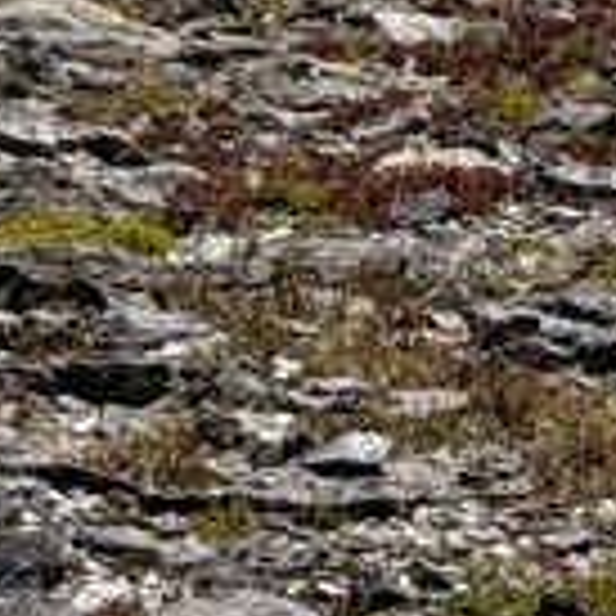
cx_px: 144
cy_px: -877
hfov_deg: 5.5
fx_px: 6402
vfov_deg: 5.3
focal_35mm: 318
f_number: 1.78
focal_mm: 6.76
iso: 64
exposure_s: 1/8772
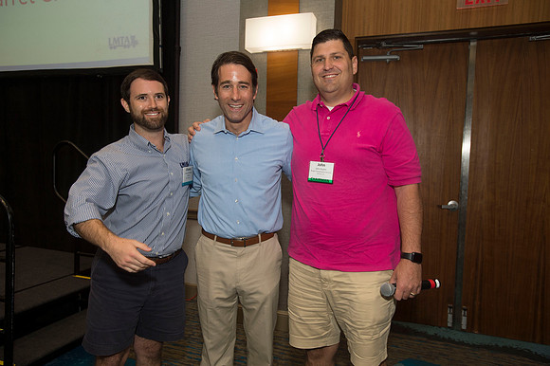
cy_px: 183
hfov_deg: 71.5
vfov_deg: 51.2
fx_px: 382
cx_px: 275
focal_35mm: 25
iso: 1250
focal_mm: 25
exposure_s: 1/250
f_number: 5.6
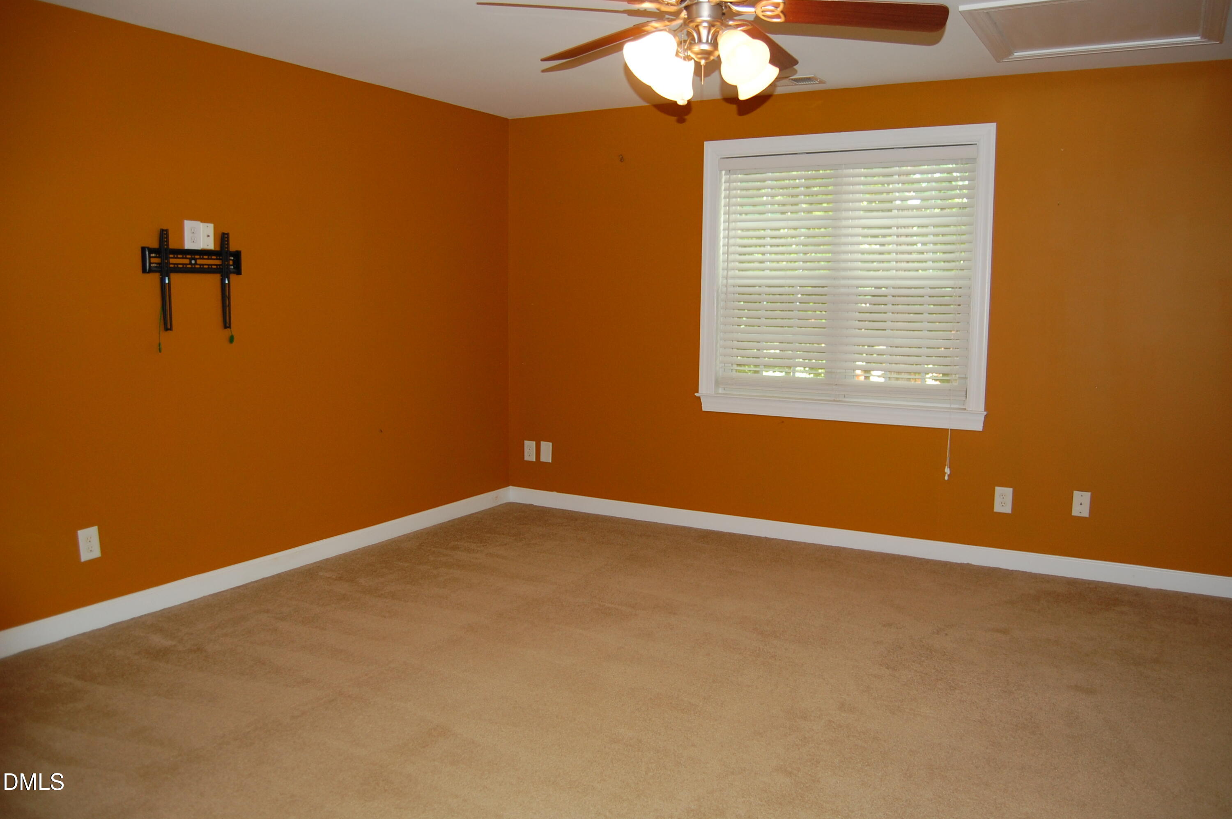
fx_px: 923
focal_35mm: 27
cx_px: 616
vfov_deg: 47.8
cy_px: 410
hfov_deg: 67.4
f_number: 3.5
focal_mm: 18
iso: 400
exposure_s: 1/60
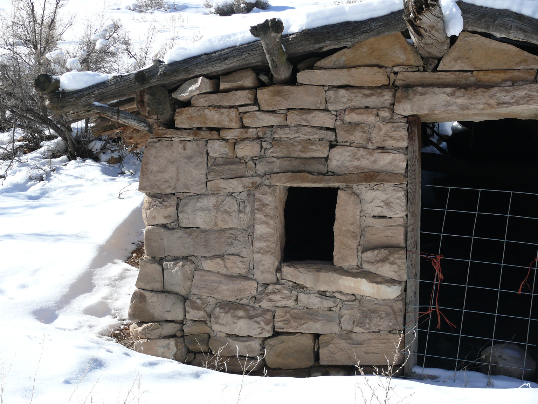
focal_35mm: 90
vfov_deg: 16.4
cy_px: 202
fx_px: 1399
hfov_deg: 21.8
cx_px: 269
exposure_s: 1/250
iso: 100
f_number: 5
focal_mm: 18.9
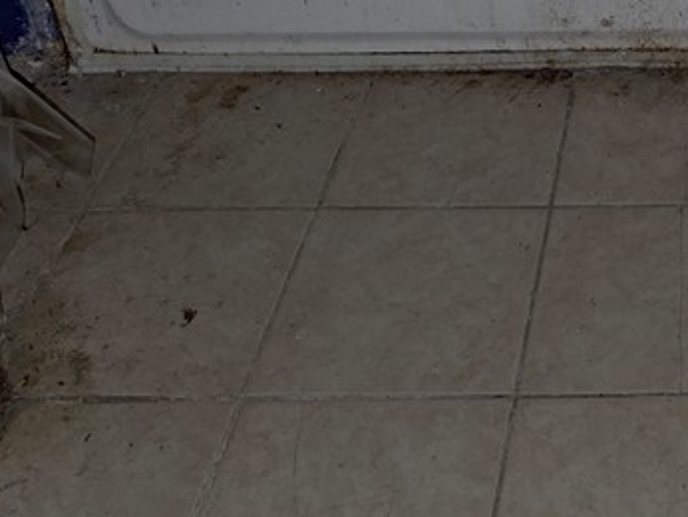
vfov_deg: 20.5
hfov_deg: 26.5
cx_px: 740
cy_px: -66
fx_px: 1352
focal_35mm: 68
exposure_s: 1/18.5
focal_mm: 6.3
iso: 125
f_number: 1.7
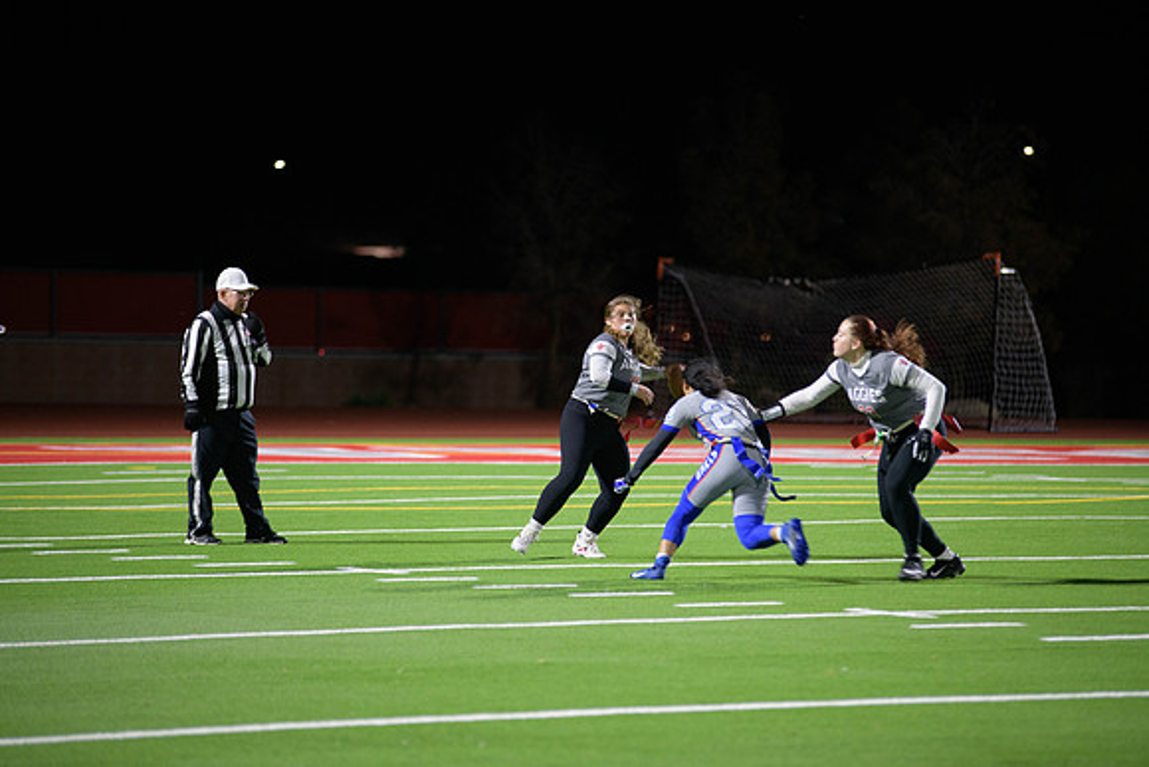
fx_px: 5427
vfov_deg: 8.1
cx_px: 574
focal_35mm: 170
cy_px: 384
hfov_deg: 12.1
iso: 1600
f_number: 2.8
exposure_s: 1/200
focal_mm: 170
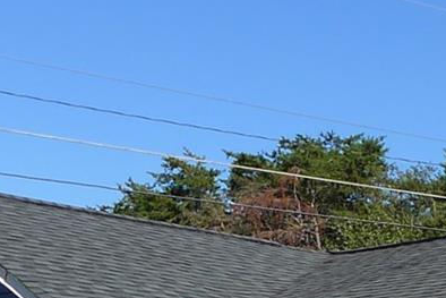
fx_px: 1933
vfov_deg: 8.4
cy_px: 554
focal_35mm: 156
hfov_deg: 12.2
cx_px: 758
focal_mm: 6.4
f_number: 4
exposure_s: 1/640
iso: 80
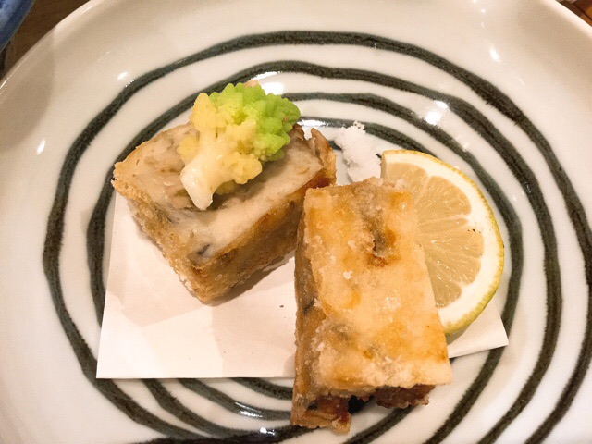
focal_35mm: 31
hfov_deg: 58.4
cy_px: 222
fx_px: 530
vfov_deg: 45.4
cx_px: 296
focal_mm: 3.3
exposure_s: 1/24
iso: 200
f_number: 2.4
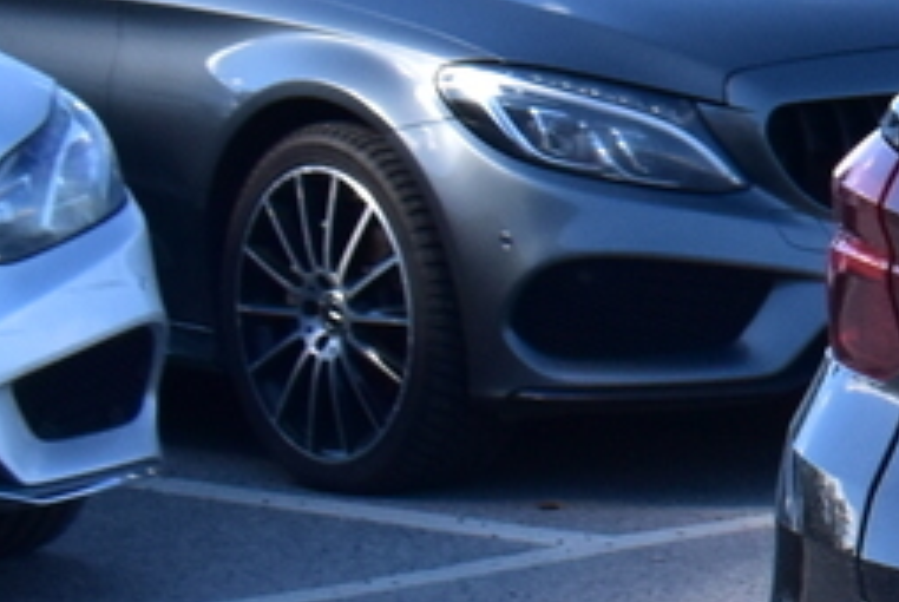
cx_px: 2481
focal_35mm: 191
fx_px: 4775
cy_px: 301
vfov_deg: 7.2
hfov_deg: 9.1
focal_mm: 20
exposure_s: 1/350
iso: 400
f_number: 11
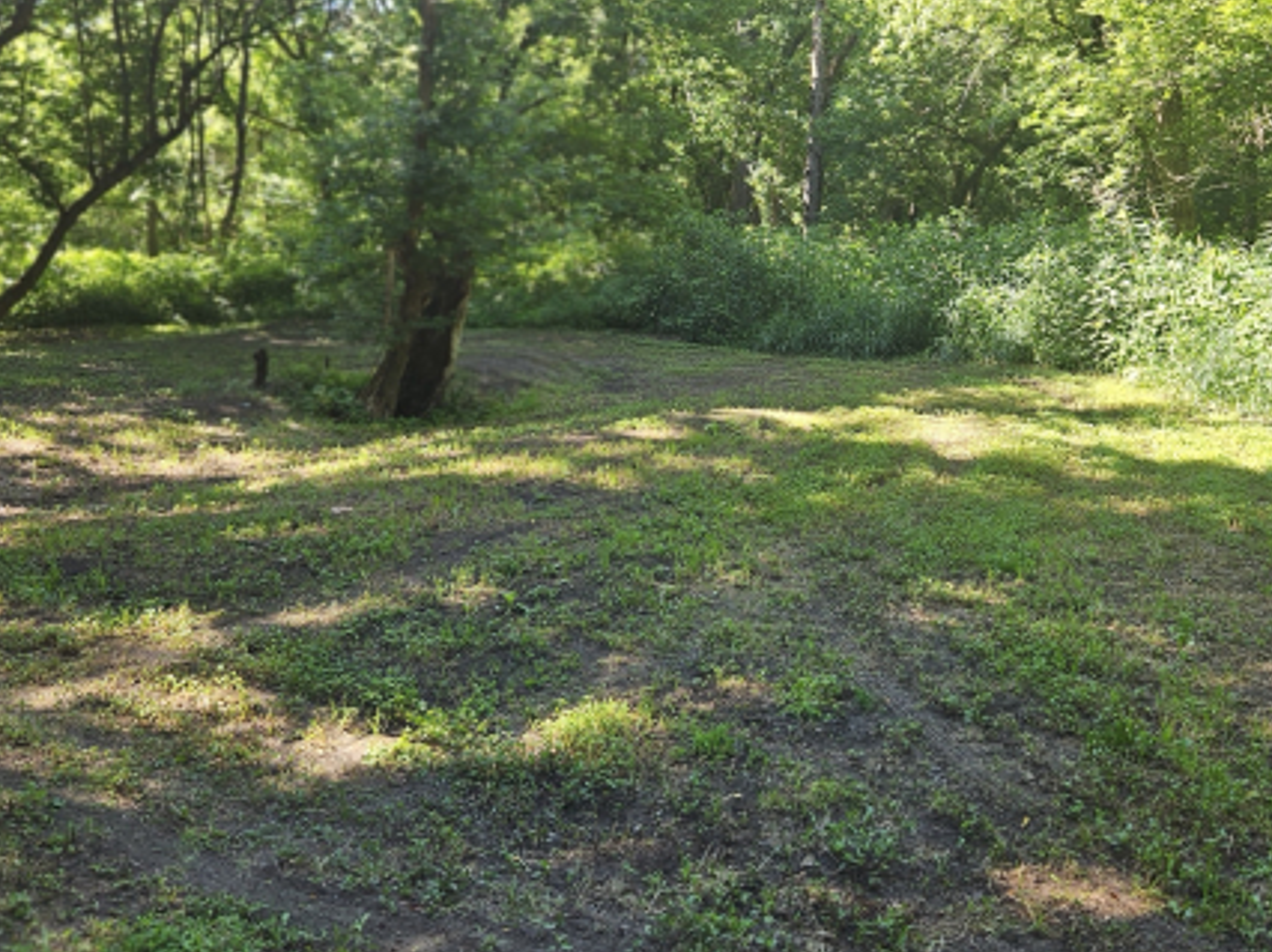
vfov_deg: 39.4
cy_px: 358
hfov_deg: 51.3
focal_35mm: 36
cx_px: 682
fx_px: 1322
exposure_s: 1/142
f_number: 1.8
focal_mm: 5.4
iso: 25
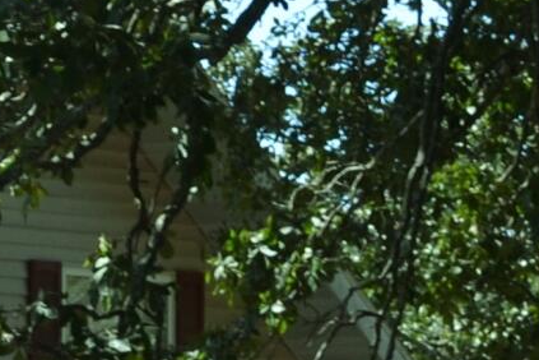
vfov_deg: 6.4
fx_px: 3189
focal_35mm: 213
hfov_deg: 9.0
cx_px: -596
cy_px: 526
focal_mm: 20
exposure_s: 1/160
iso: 100
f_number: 6.3
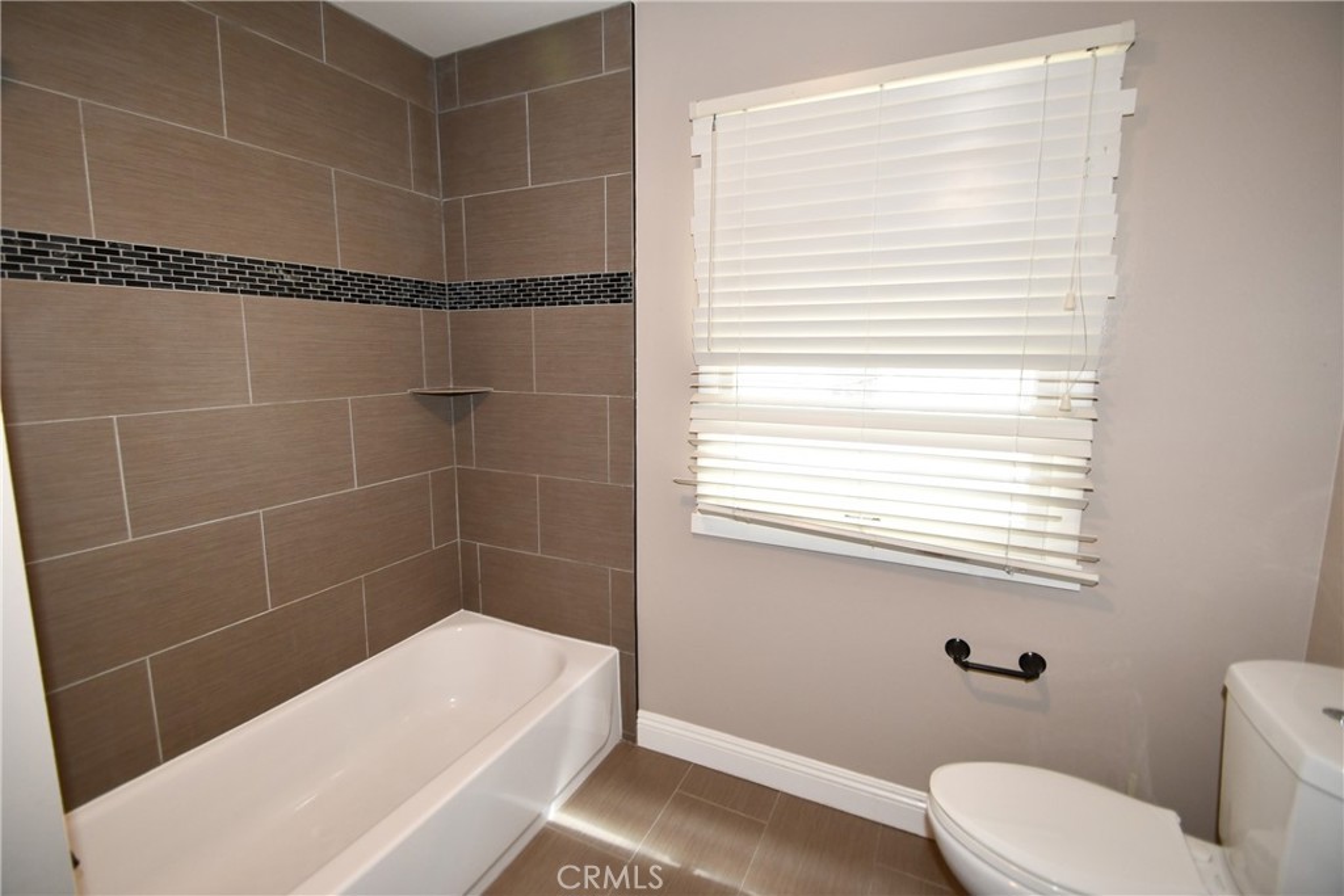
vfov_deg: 77.3
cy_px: 448
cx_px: 672
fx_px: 560
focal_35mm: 15
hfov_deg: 100.4
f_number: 4
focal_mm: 10
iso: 720
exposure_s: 1/60
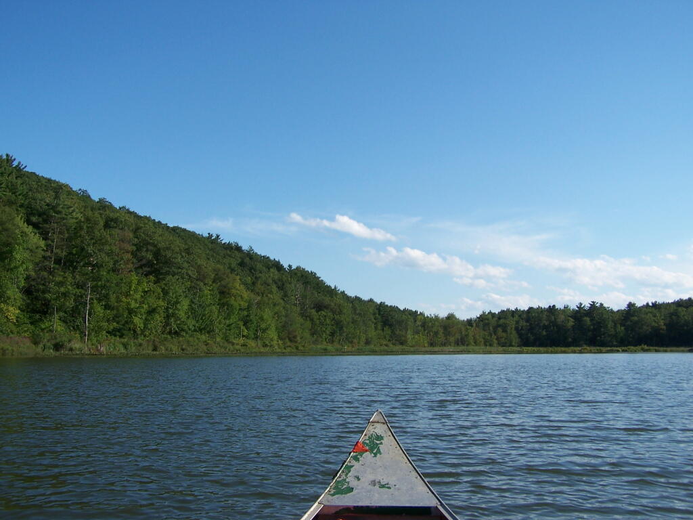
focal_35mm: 38
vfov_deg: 37.7
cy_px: 260
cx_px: 346
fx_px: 761
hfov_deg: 49.0
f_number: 4
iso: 80
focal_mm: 6.3
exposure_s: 1/800
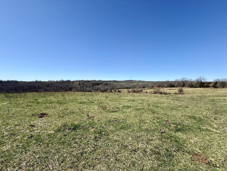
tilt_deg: -1.3
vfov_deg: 85.7
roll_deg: -1.0
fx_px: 92
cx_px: 114
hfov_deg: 102.1
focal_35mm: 14
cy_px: 86
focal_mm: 2.22
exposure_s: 1/2320
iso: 50
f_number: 2.2
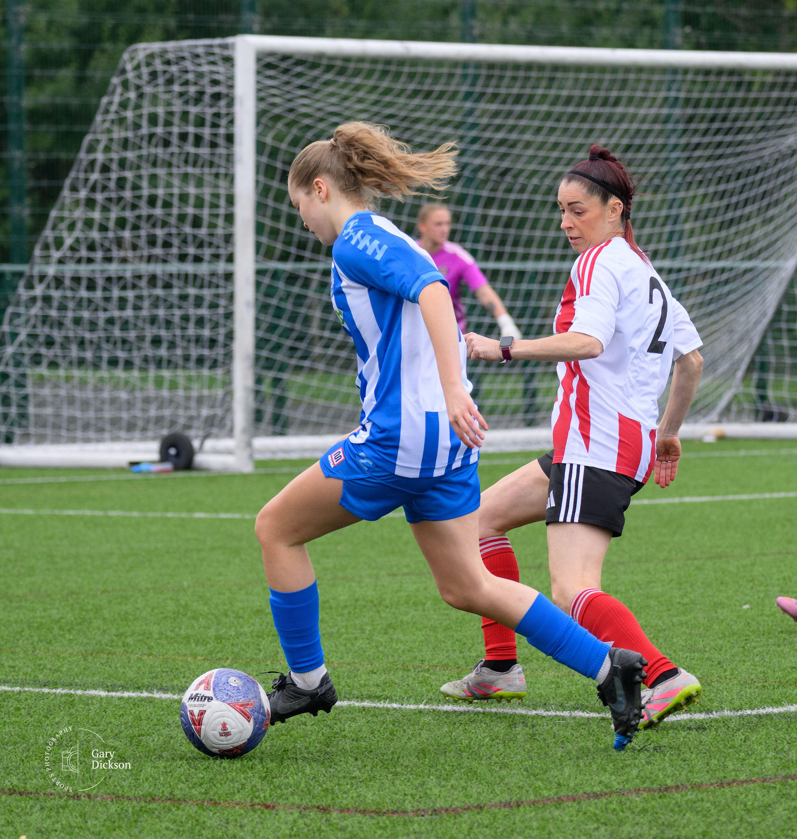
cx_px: 575
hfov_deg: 6.4
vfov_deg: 6.7
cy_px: 355
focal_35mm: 267
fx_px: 7142
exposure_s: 1/1250
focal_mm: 145
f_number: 4.8
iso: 900
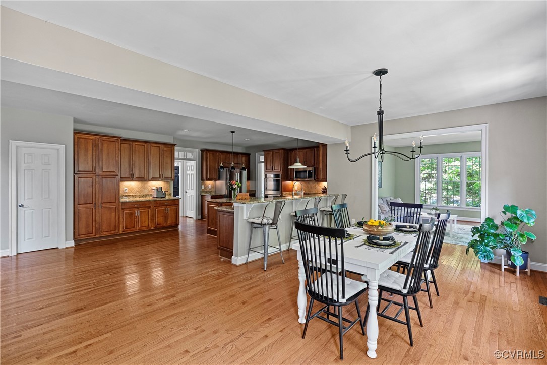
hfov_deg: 96.7
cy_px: 182
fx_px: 243
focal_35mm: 16
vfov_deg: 73.8
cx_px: 274
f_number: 8
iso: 800
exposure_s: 1.3
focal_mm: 16
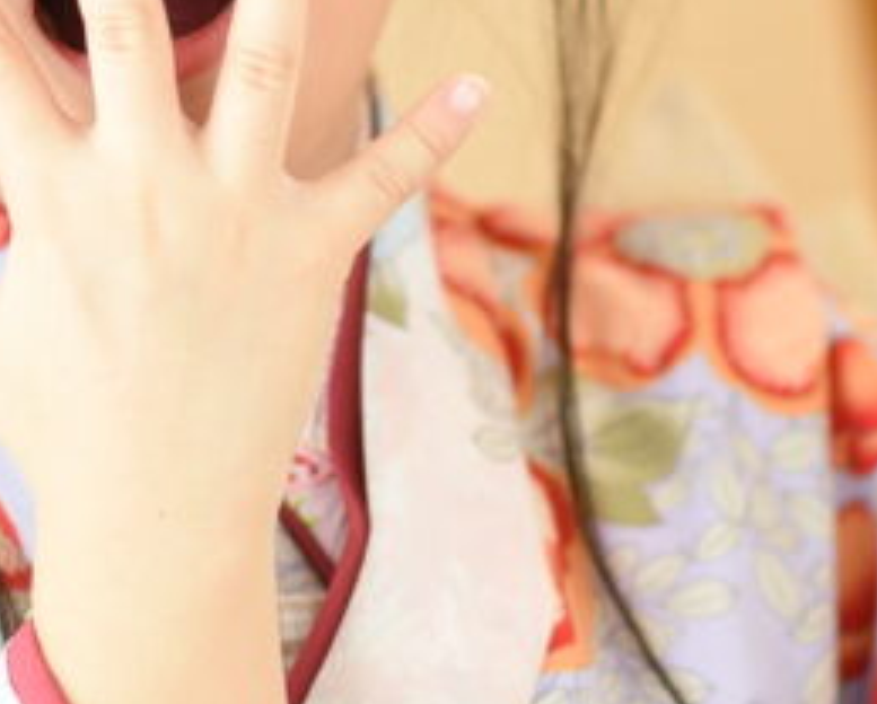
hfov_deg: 6.1
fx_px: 8188
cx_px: 511
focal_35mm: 315
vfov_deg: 4.9
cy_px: 196
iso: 100
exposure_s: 1/200
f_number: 2
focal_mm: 85
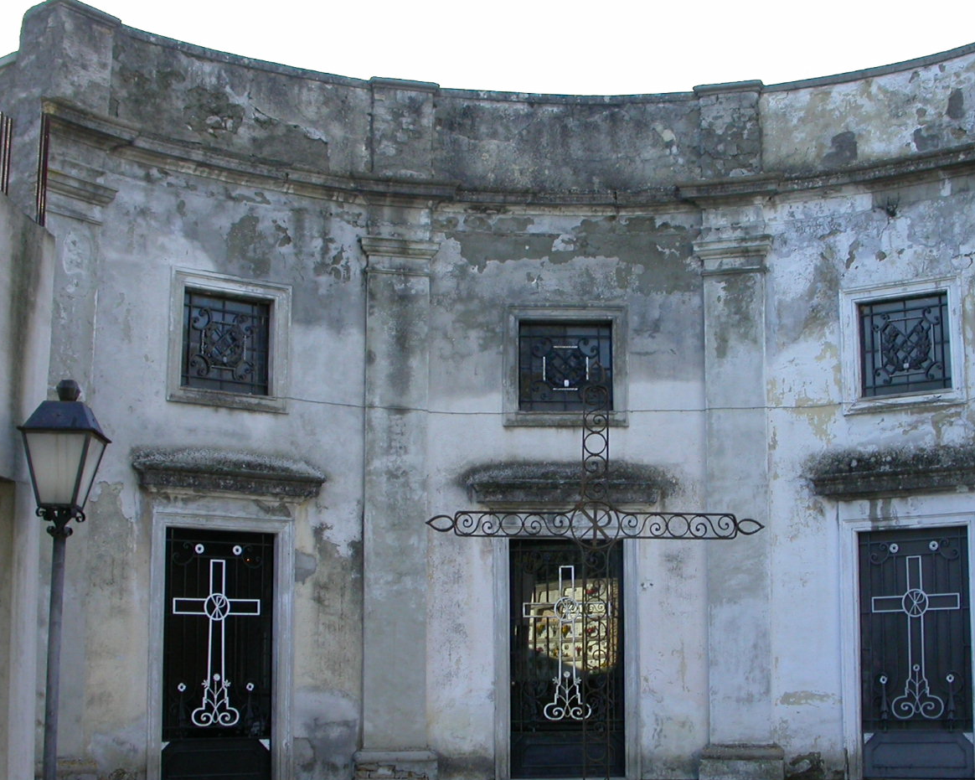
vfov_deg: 29.6
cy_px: 455
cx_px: 590
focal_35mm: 51
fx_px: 1472
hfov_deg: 36.5
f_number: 5.3
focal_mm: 7.85
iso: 100
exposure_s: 1/128
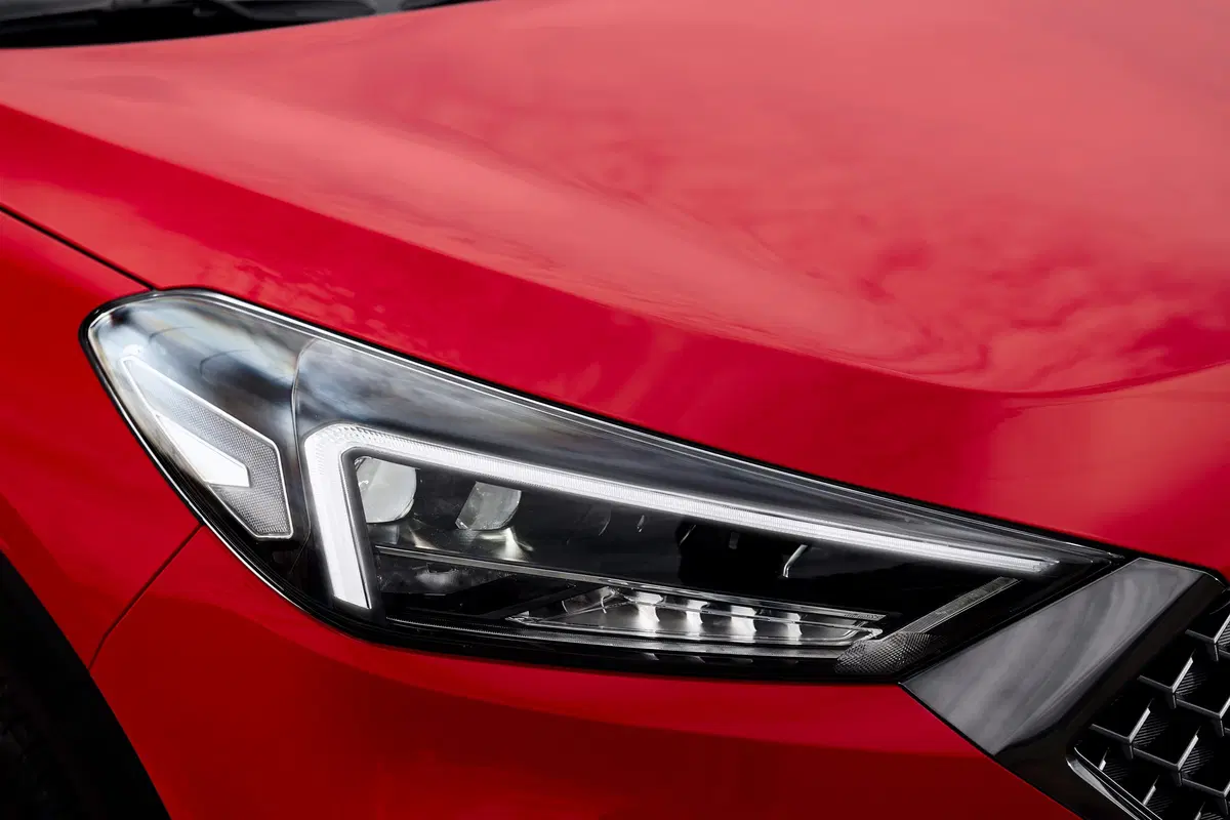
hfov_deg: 28.8
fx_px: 2391
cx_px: 615
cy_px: 410
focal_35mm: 70
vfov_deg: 19.5
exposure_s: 1/200
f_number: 5
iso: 100
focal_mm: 70
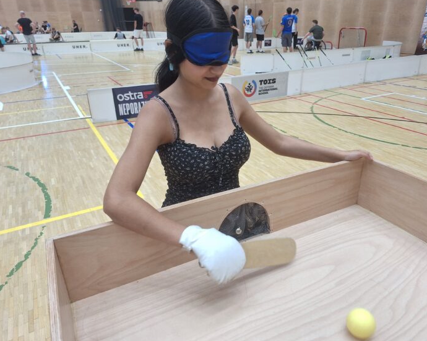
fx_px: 316
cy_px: 169
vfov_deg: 56.8
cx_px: 235
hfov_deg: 67.9
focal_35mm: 25
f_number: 1.8
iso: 64
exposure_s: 1/50
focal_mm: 5.54
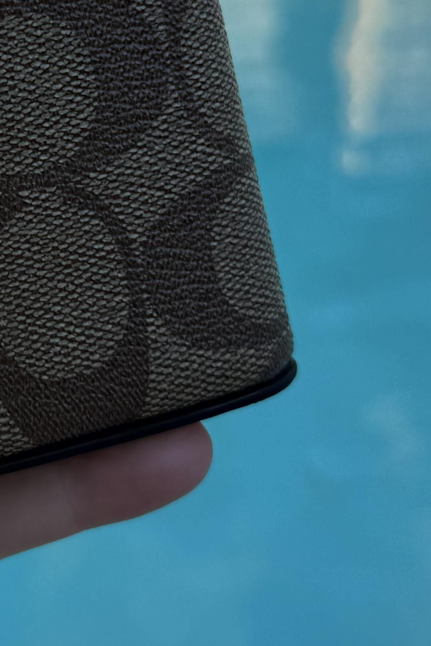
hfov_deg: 15.6
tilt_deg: -15.7
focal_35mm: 84
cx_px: -107
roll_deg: +1.1
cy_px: 83
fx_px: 1508
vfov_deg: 23.6
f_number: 1.78
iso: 100
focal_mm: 6.76
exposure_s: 1/1122
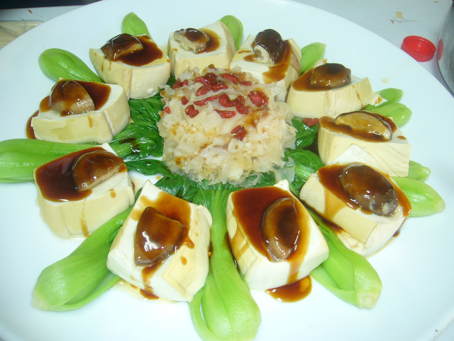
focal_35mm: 35
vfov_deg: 40.7
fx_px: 459
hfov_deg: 52.6
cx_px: 227
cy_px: 170
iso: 100
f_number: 2.8
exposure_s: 1/13
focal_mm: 5.8
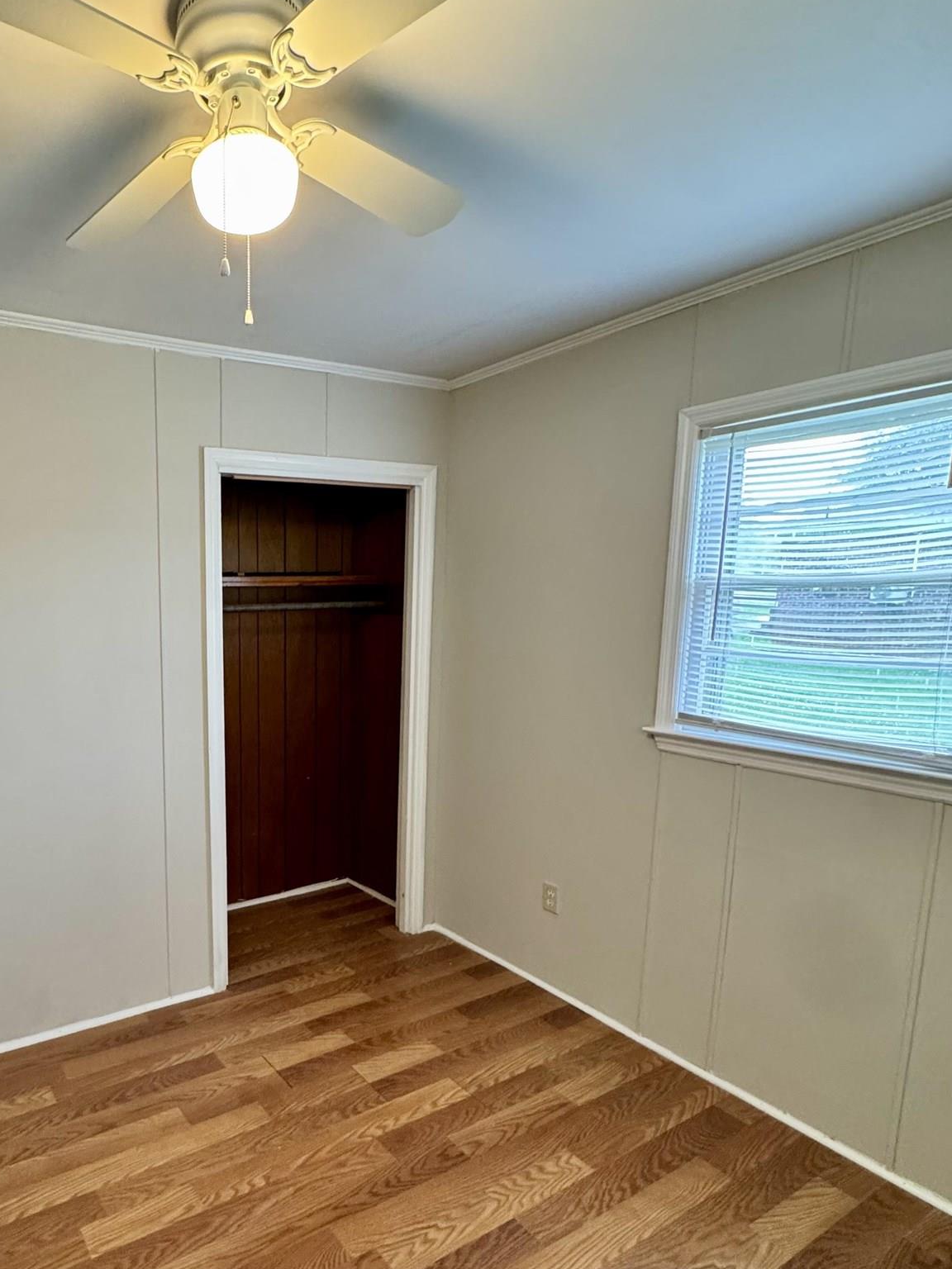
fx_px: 770
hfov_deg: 60.7
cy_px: 720
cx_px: 264
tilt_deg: -8.7
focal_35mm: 21
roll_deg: +0.2
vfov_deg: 78.6
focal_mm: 2.22
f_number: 2.2
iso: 400
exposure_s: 1/60
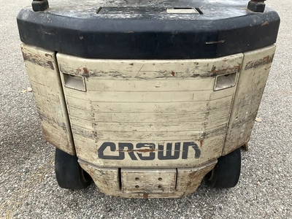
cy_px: 110
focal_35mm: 29
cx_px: 146
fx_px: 245
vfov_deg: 48.2
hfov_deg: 61.7
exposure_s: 1/108
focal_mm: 3
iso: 64
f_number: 1.8
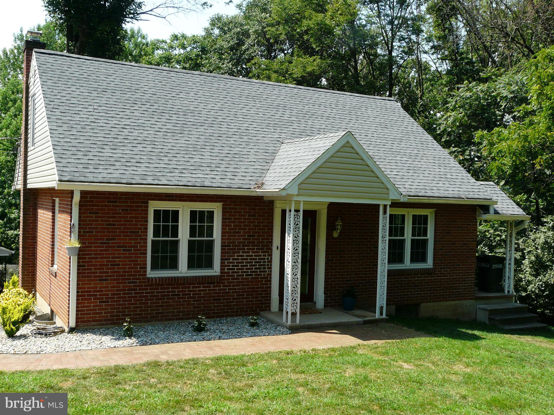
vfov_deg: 38.7
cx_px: 277
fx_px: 592
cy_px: 208
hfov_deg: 50.1
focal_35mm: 37
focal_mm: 6
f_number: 5
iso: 100
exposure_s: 1/200
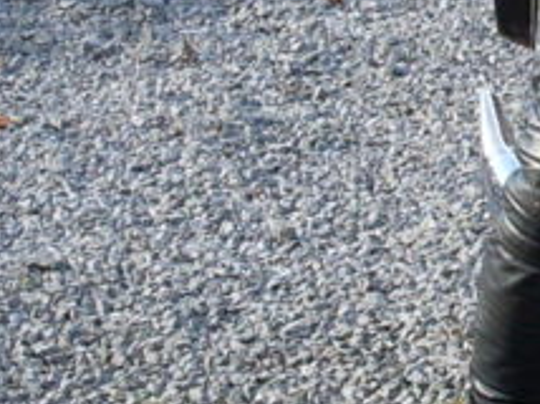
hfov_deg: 10.4
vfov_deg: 8.1
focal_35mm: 182
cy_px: 81
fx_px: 2836
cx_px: 908
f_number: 2.8
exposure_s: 1/350
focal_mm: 6.3
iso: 80
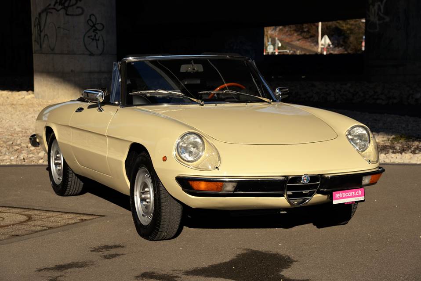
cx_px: 210
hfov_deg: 22.1
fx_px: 1076
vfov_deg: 14.9
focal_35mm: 92
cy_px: 140
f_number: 9
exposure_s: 1/320
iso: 100
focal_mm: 92
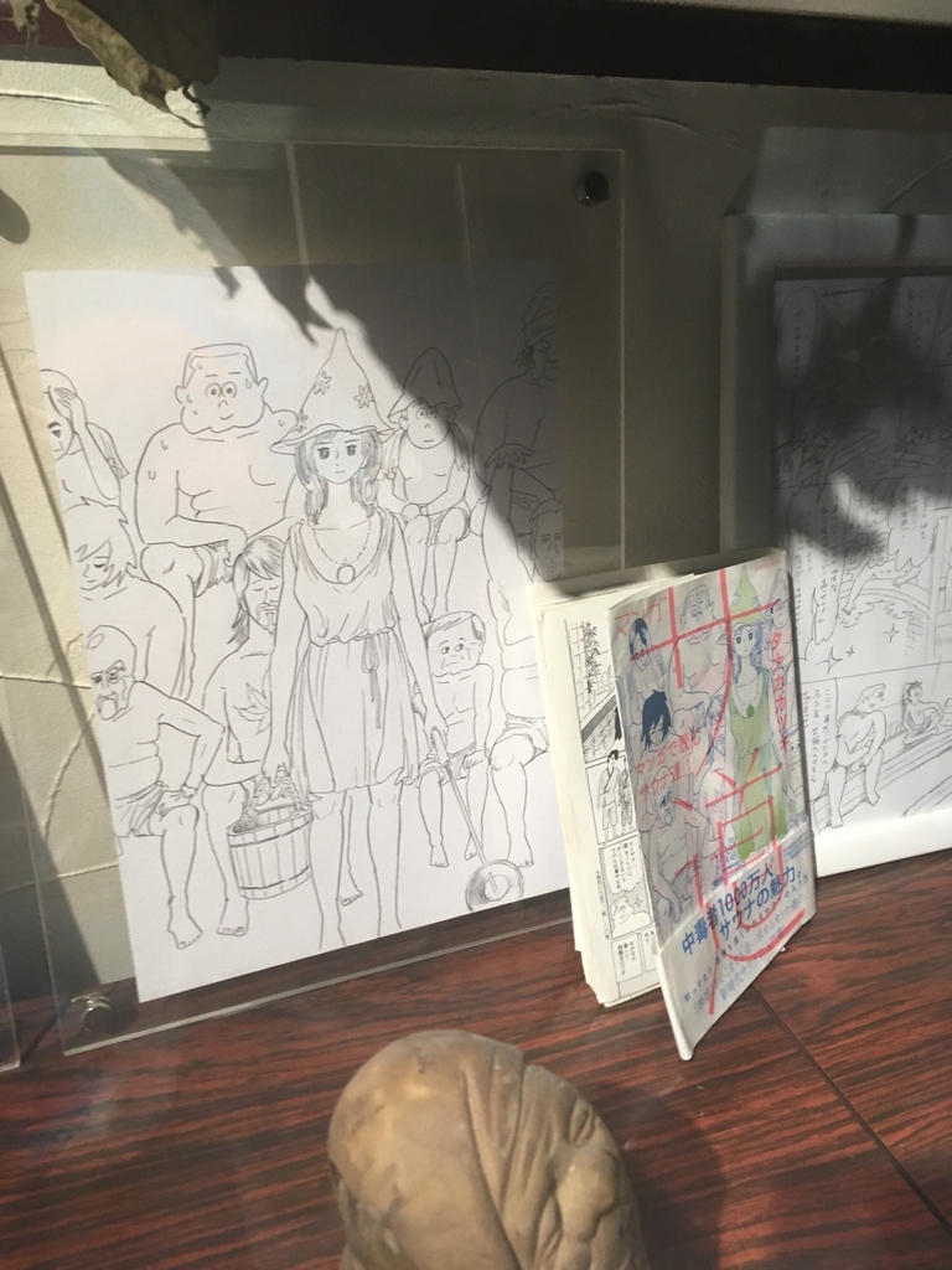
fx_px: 1063
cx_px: 476
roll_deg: -5.2
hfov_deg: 48.2
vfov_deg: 61.7
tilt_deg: -28.3
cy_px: 635
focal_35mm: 29
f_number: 2.2
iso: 125
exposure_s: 1/30
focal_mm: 4.15
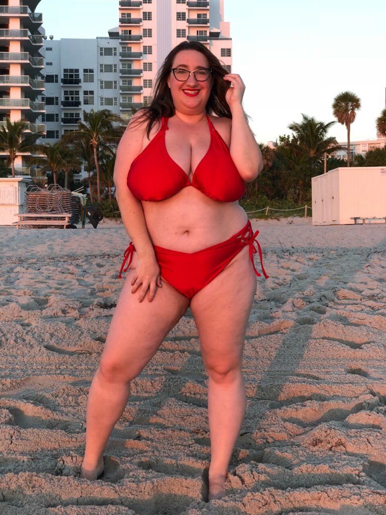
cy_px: 258
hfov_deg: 25.7
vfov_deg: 33.8
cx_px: 193
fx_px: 847
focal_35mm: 57
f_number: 2.8
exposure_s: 1/60
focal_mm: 6.6
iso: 50
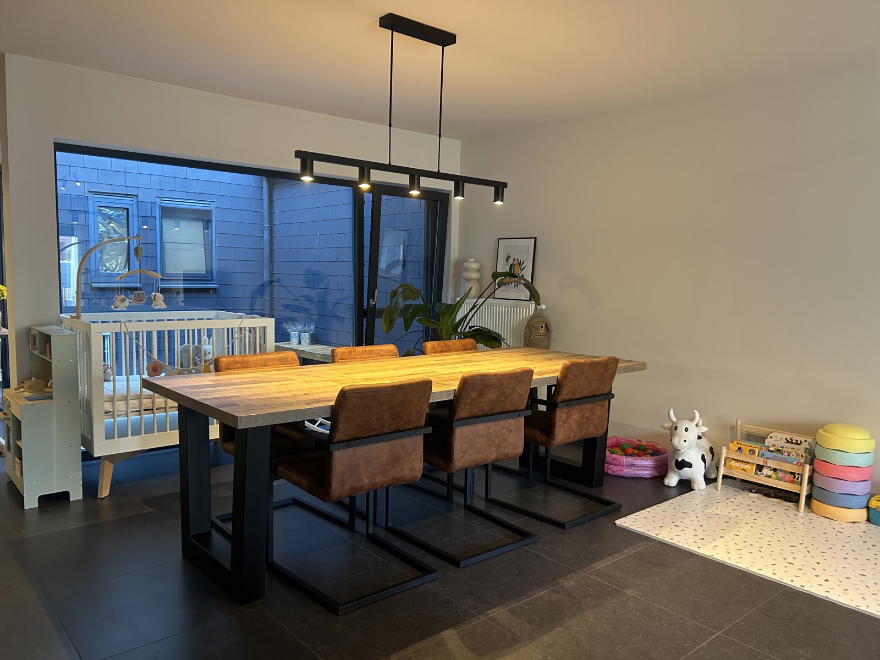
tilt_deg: -5.1
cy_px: 330
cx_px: 440
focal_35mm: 26
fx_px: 661
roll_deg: -0.3
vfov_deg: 53.1
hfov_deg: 67.3
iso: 250
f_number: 1.5
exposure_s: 1/50
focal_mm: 5.7
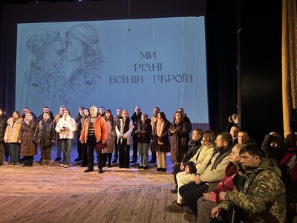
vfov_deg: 53.1
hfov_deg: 67.3
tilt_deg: +1.7
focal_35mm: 26
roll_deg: -0.5
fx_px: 223
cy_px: 112
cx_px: 148
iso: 500
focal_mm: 5.7
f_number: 1.5
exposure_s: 1/25
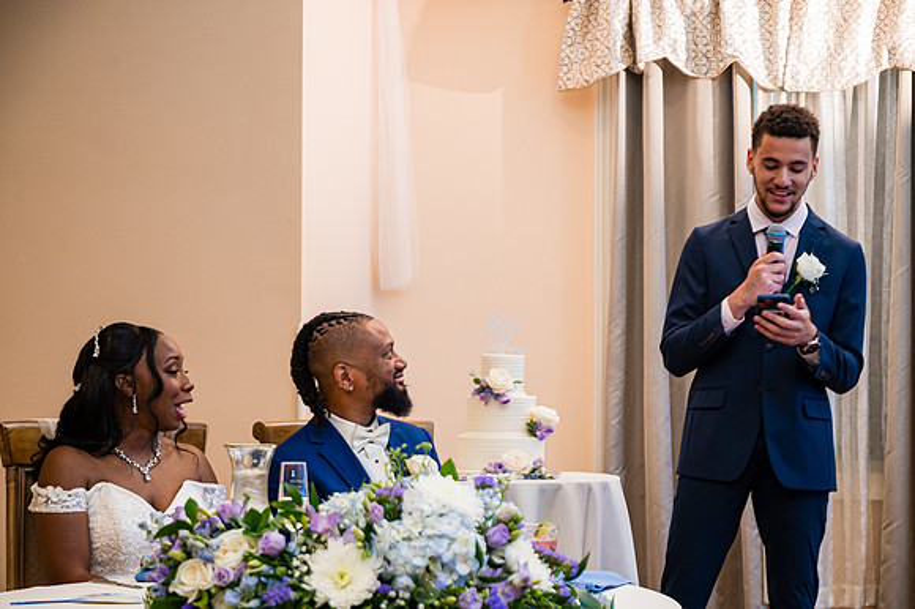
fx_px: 1752
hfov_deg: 29.3
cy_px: 304
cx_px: 458
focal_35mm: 69
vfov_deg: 19.7
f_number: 4.5
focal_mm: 67
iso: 3200
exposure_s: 1/60
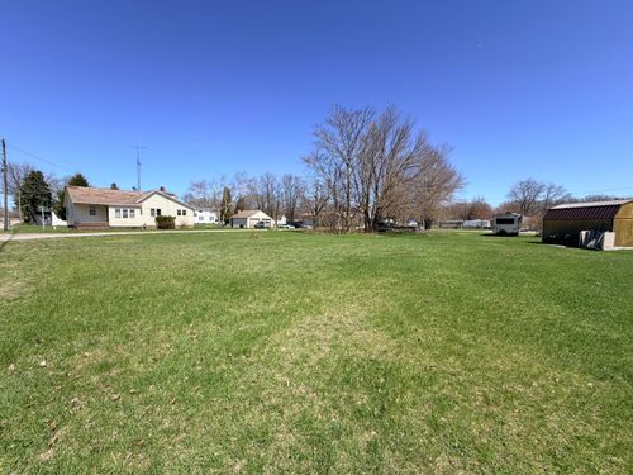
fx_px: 256
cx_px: 316
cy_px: 238
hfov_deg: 102.1
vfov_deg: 85.7
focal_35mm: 14
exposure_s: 1/770
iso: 25
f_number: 2.2
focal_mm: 2.22
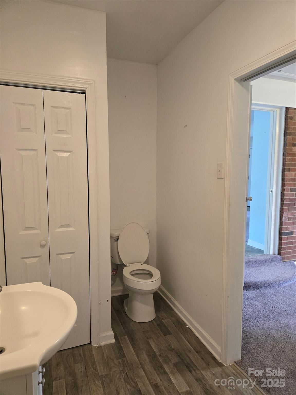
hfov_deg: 58.9
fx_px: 262
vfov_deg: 73.9
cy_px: 198
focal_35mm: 23
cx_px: 148
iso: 640
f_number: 1.8
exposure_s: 1/120
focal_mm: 5.4
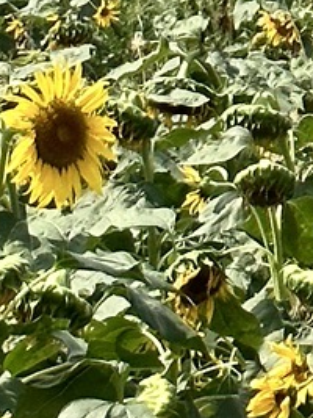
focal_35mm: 360
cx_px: 491
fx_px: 4344
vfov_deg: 5.3
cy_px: -679
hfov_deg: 4.1
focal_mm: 6.86
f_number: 1.78
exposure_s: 1/7092
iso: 64
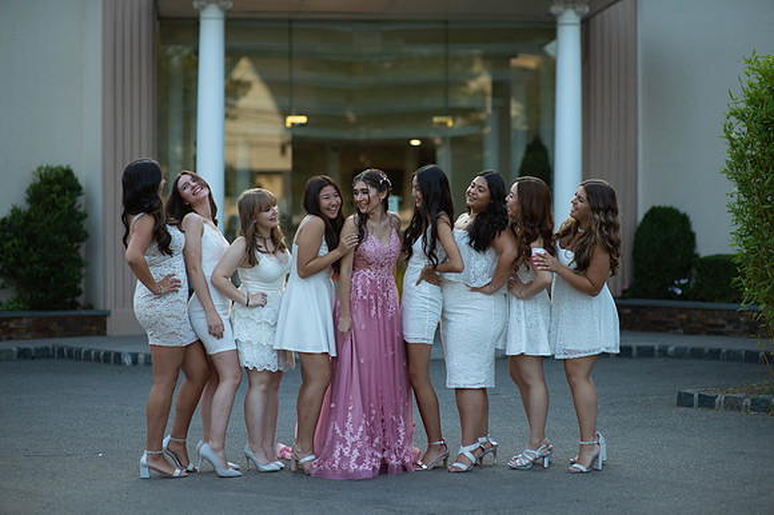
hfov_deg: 23.9
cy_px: 258
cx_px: 387
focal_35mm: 85
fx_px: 1826
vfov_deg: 16.1
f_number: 2
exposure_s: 1/1000
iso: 250
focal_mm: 85
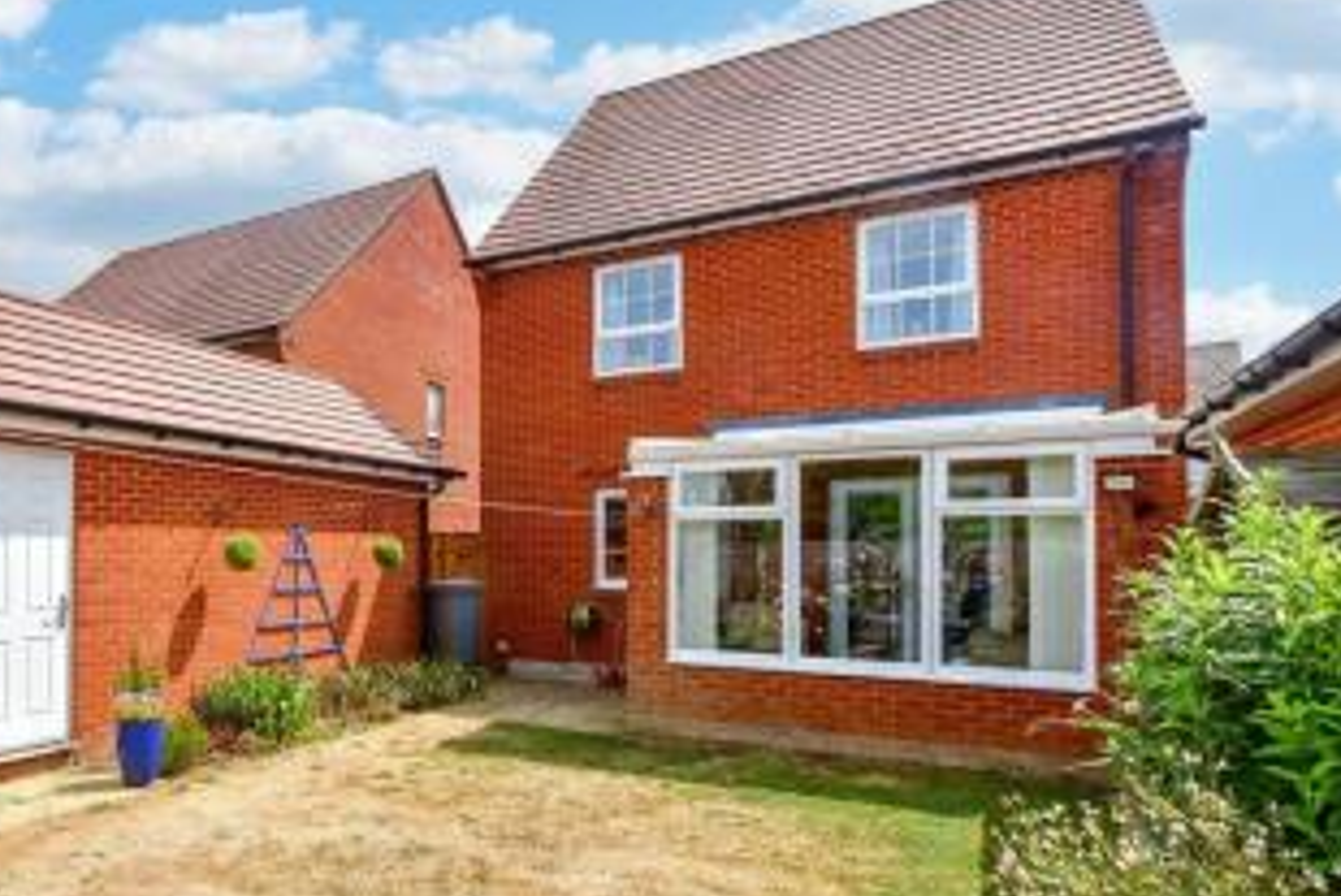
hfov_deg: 71.0
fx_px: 857
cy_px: 517
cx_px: 337
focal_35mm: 23
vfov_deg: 54.9
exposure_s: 1/500
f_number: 8
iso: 250
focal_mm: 10
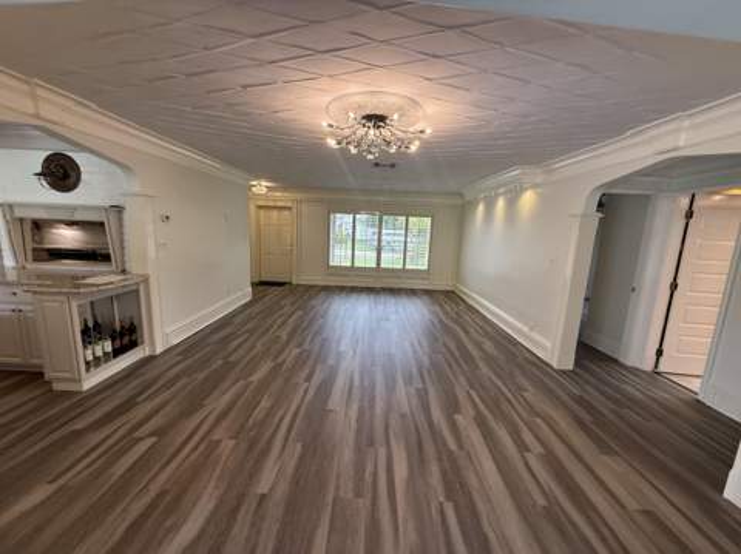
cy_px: 277
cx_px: 370
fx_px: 299
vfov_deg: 85.6
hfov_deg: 102.1
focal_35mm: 14
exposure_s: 1/99
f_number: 2.2
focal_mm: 2.22
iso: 125
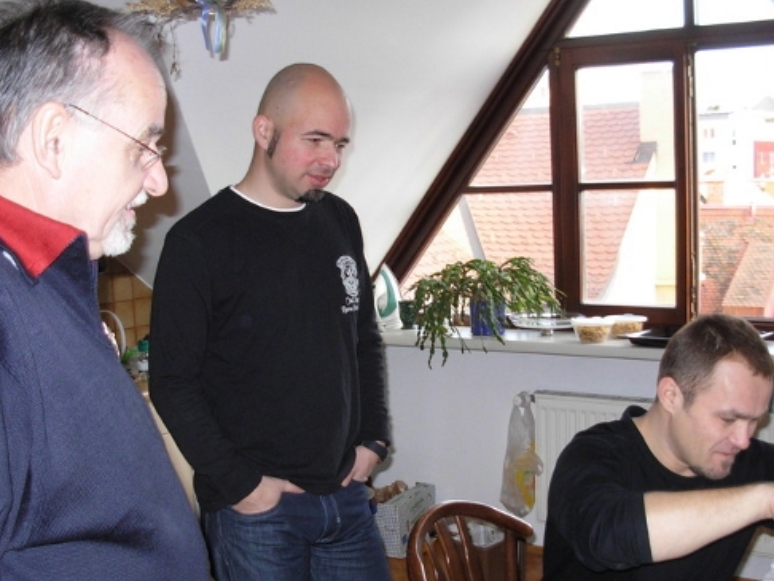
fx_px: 1119
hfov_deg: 38.1
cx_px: 339
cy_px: 350
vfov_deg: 29.1
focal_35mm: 50
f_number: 2.9
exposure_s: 1/47.9
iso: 168
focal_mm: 6.3
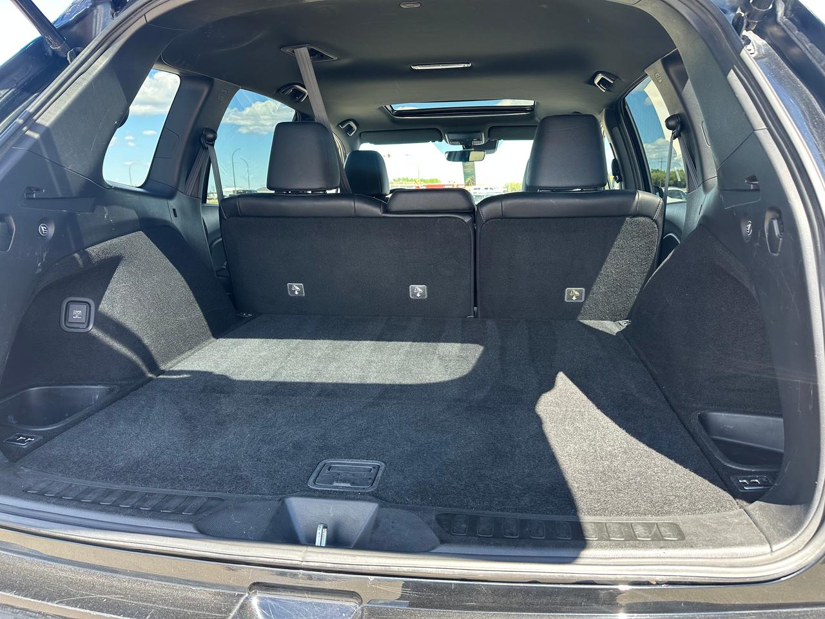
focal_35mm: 24
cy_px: 310
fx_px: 572
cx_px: 412
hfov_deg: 71.6
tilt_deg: -12.1
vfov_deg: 56.8
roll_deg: +0.4
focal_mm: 6.86
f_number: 1.78
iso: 80
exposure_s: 1/205
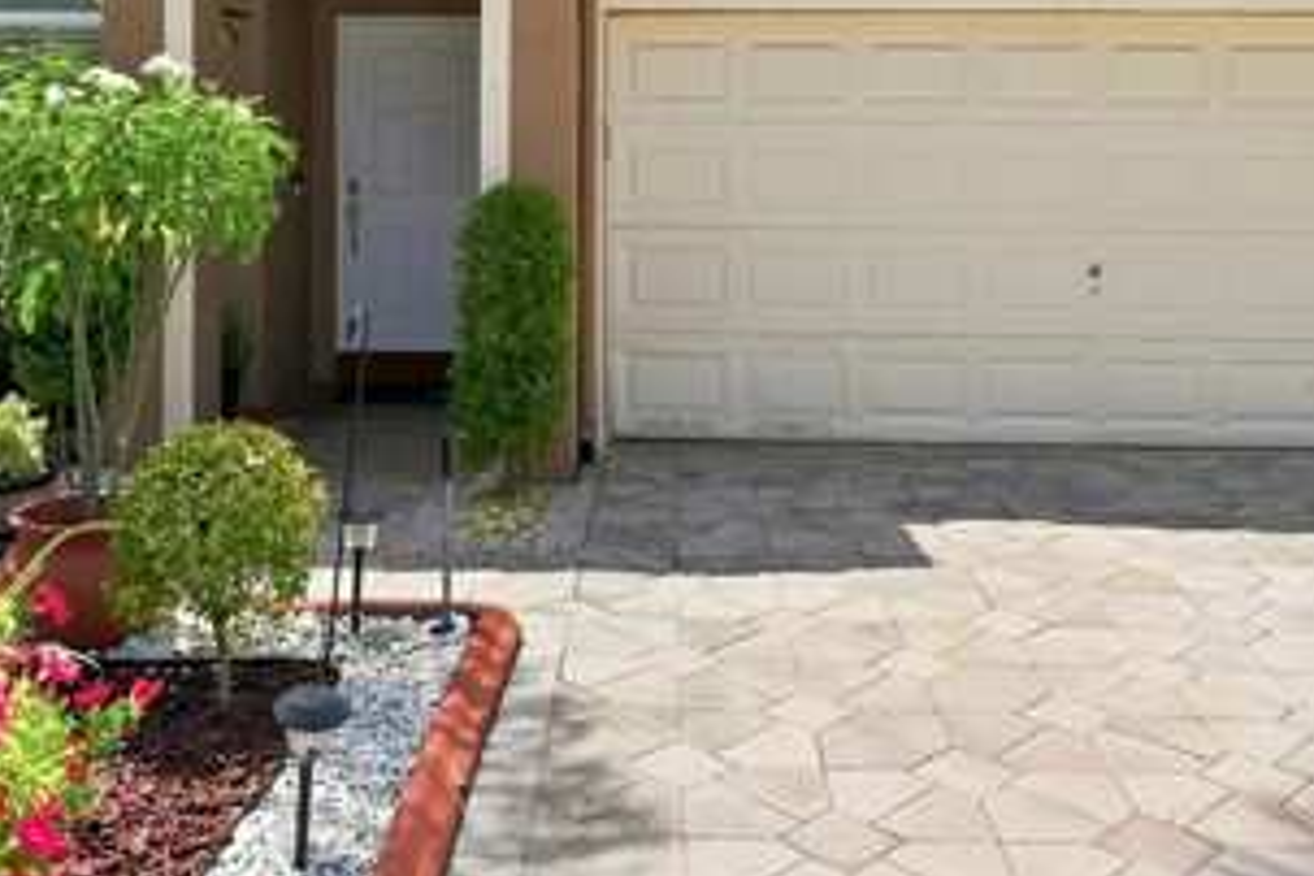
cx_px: 481
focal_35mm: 37
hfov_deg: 51.3
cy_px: 171
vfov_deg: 34.8
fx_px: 1350
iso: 100
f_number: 9
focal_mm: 14
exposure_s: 1/200
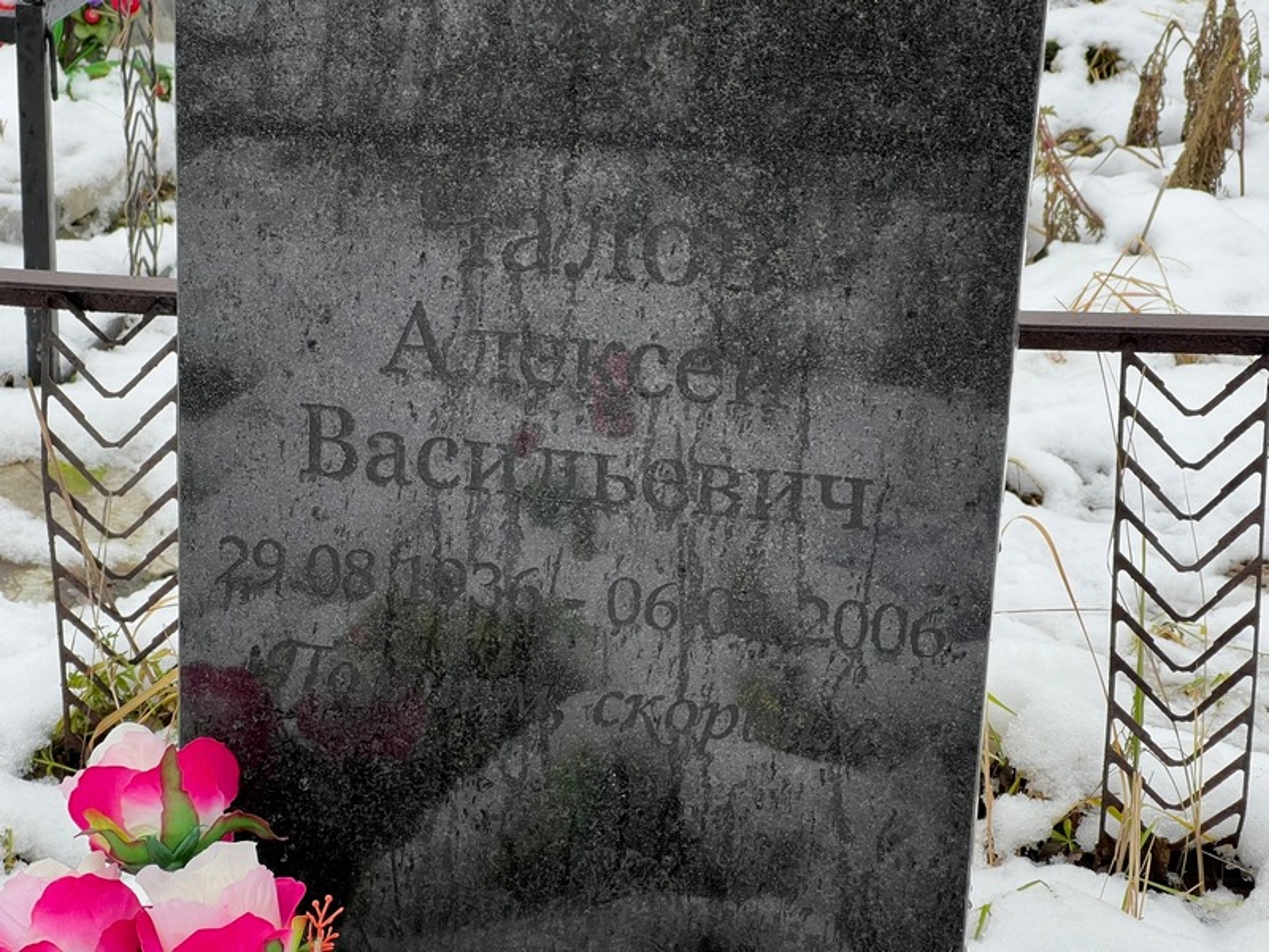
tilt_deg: -17.2
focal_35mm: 77
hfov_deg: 25.3
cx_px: 634
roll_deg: -2.2
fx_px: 2823
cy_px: 476
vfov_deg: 19.1
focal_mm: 9
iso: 50
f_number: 2.8
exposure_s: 1/99
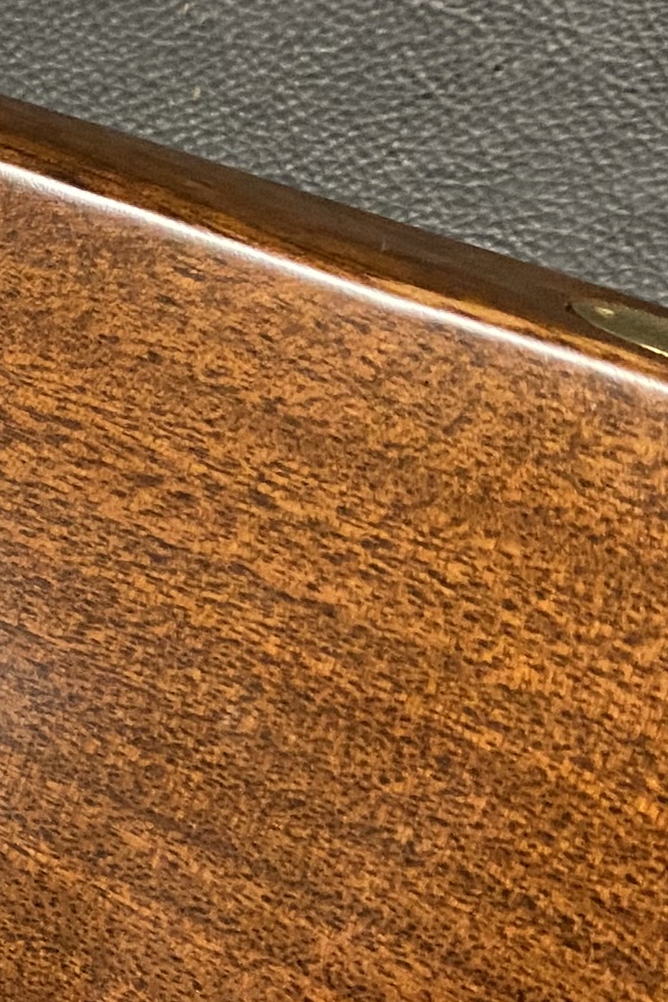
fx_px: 2755
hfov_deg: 13.0
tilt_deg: -58.2
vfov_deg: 20.5
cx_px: -366
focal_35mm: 99
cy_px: 672
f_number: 1.8
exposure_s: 1/50
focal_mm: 4.25
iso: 400
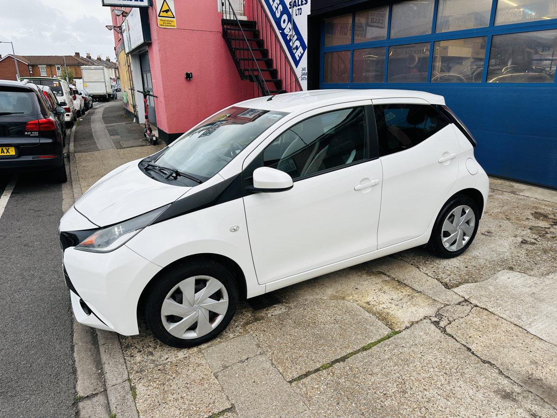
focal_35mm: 24
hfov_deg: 71.6
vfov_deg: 56.8
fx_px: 386
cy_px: 209
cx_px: 278
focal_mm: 6.86
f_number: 1.78
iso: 80
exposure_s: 1/303
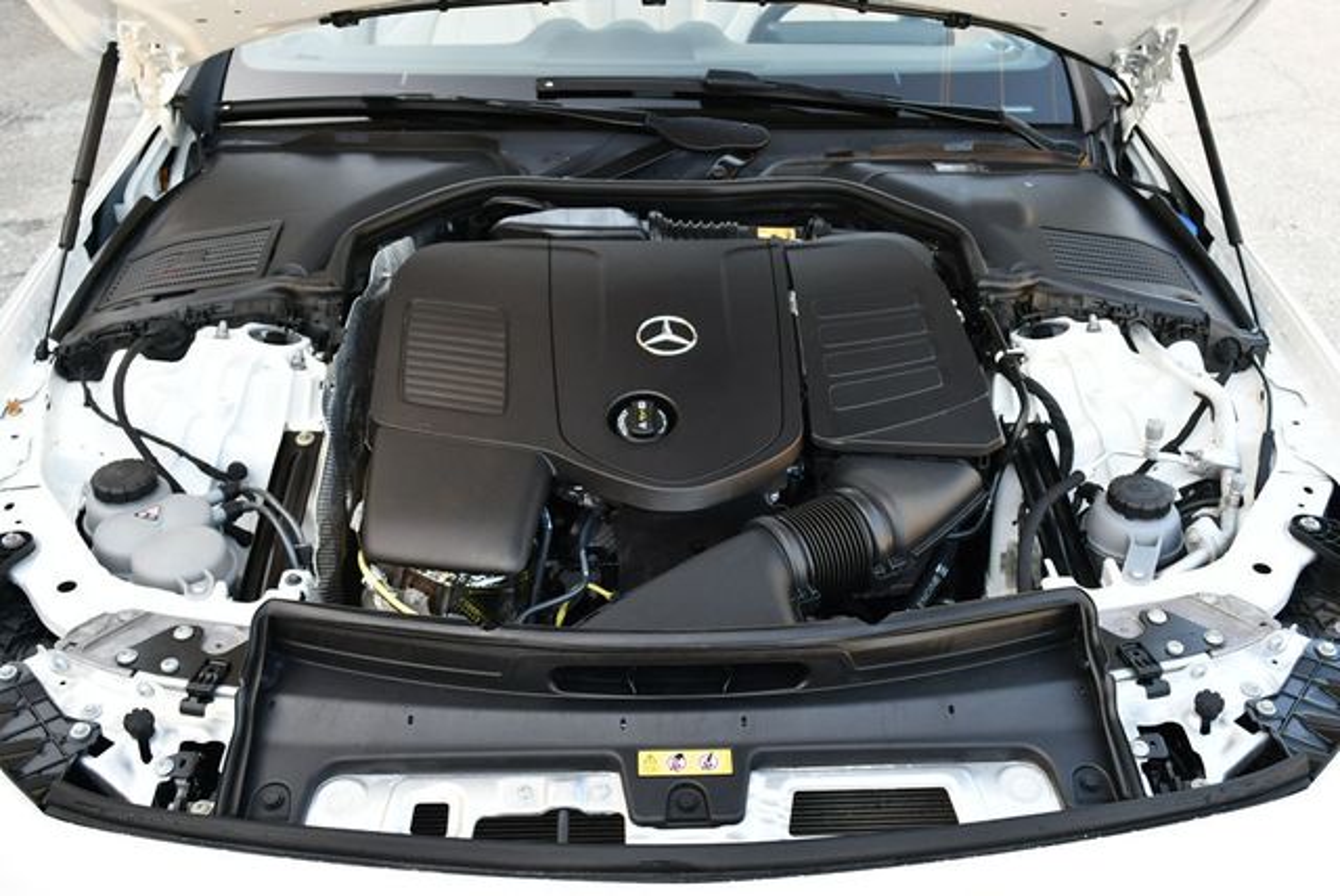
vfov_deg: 36.9
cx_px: 670
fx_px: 1341
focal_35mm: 36
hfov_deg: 53.1
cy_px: 448
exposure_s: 1/250
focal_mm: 18
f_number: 4
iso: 400
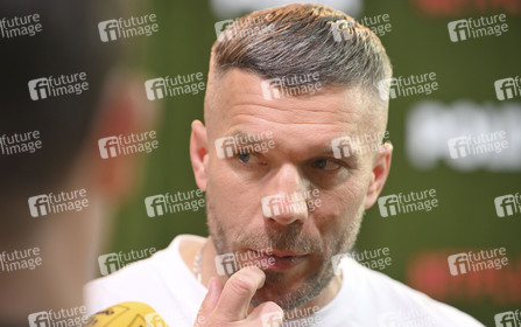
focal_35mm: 154
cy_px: 174
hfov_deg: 13.6
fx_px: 2188
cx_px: 260
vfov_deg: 8.5
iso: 1250
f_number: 3.2
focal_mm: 150
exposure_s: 1/320
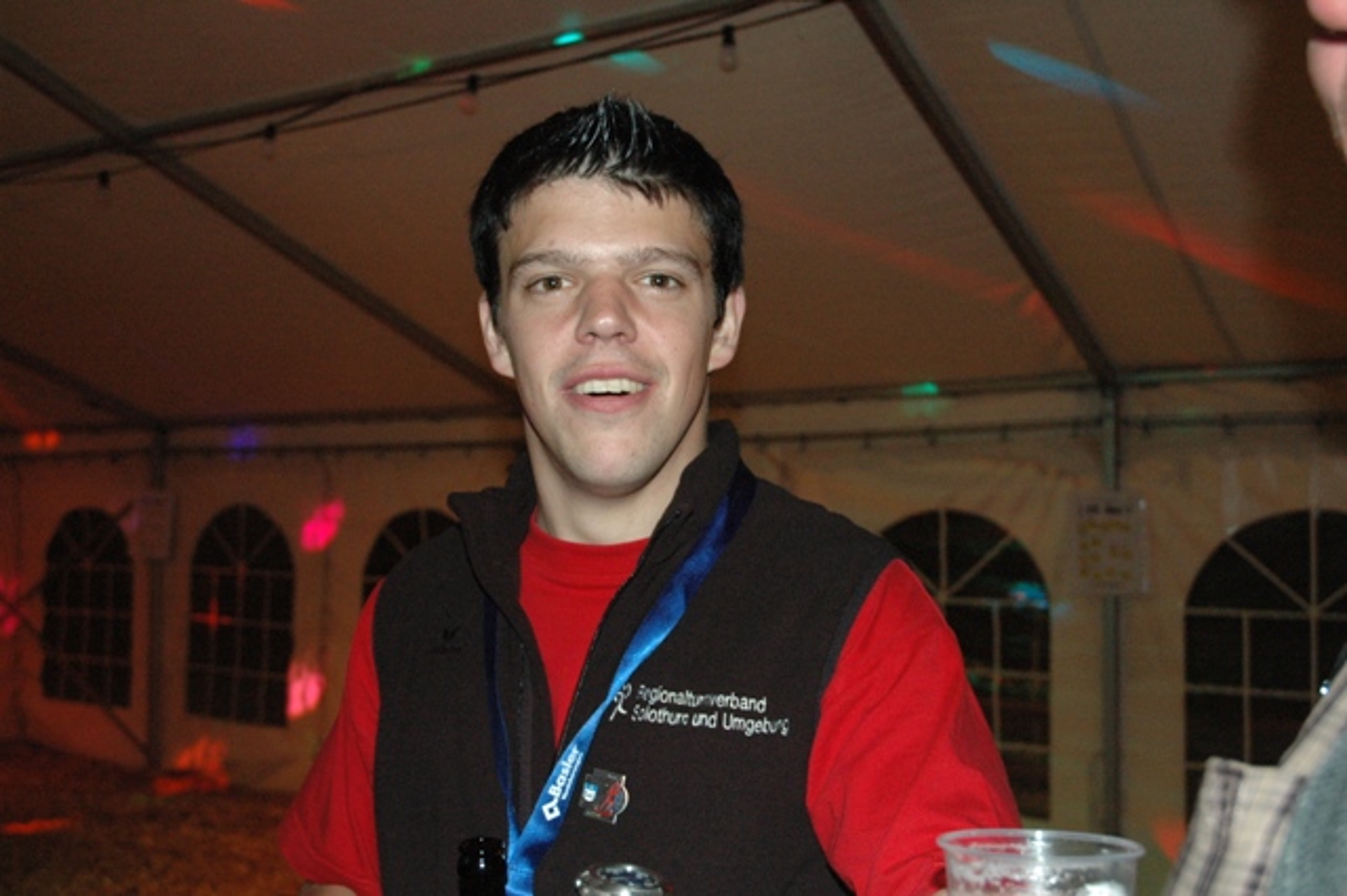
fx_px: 1515
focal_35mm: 40
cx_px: 674
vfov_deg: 33.0
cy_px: 448
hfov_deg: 47.9
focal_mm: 27
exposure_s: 1/60
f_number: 4.5
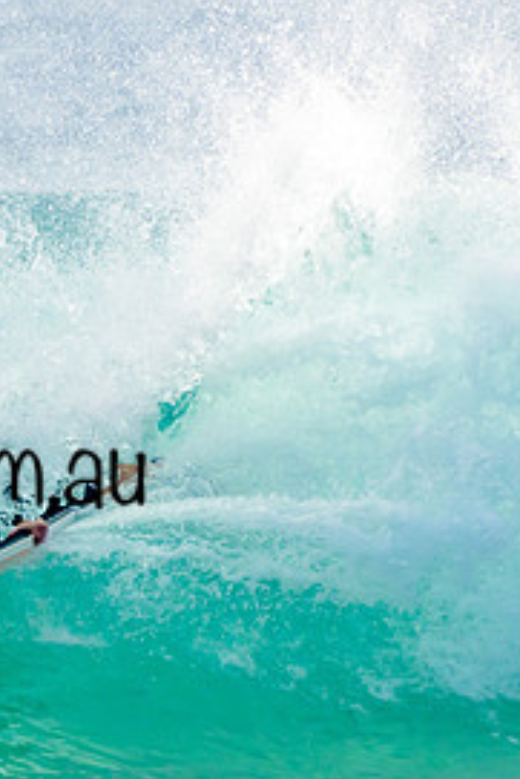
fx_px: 46261
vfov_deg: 1.0
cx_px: -158
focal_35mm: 2138
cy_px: 438
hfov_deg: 0.6
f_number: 11
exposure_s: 1/2000
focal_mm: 1000
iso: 1400
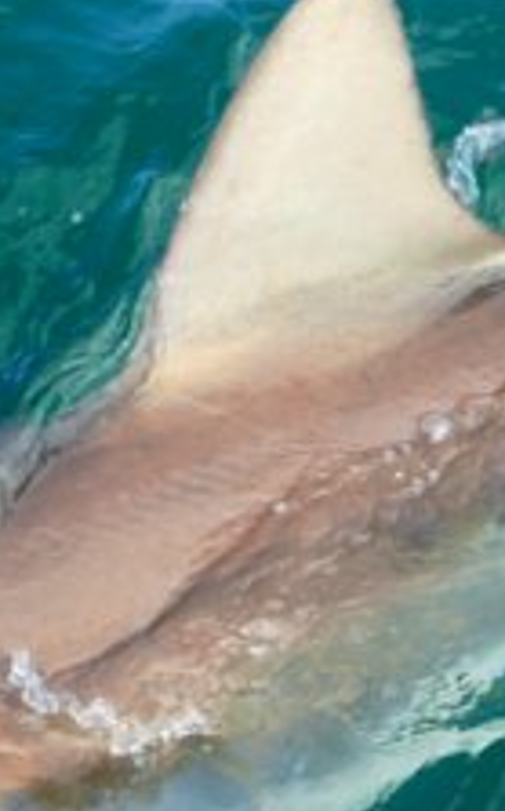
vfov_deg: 15.7
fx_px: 2912
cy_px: 646
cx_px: 4
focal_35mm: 132
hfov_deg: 9.8
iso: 125
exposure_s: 1/400
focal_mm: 17.54
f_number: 3.3
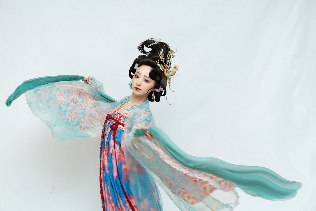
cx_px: 158
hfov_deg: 39.6
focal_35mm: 50
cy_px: 106
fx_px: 439
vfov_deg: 27.0
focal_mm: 50
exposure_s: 1/125
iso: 100
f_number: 3.5
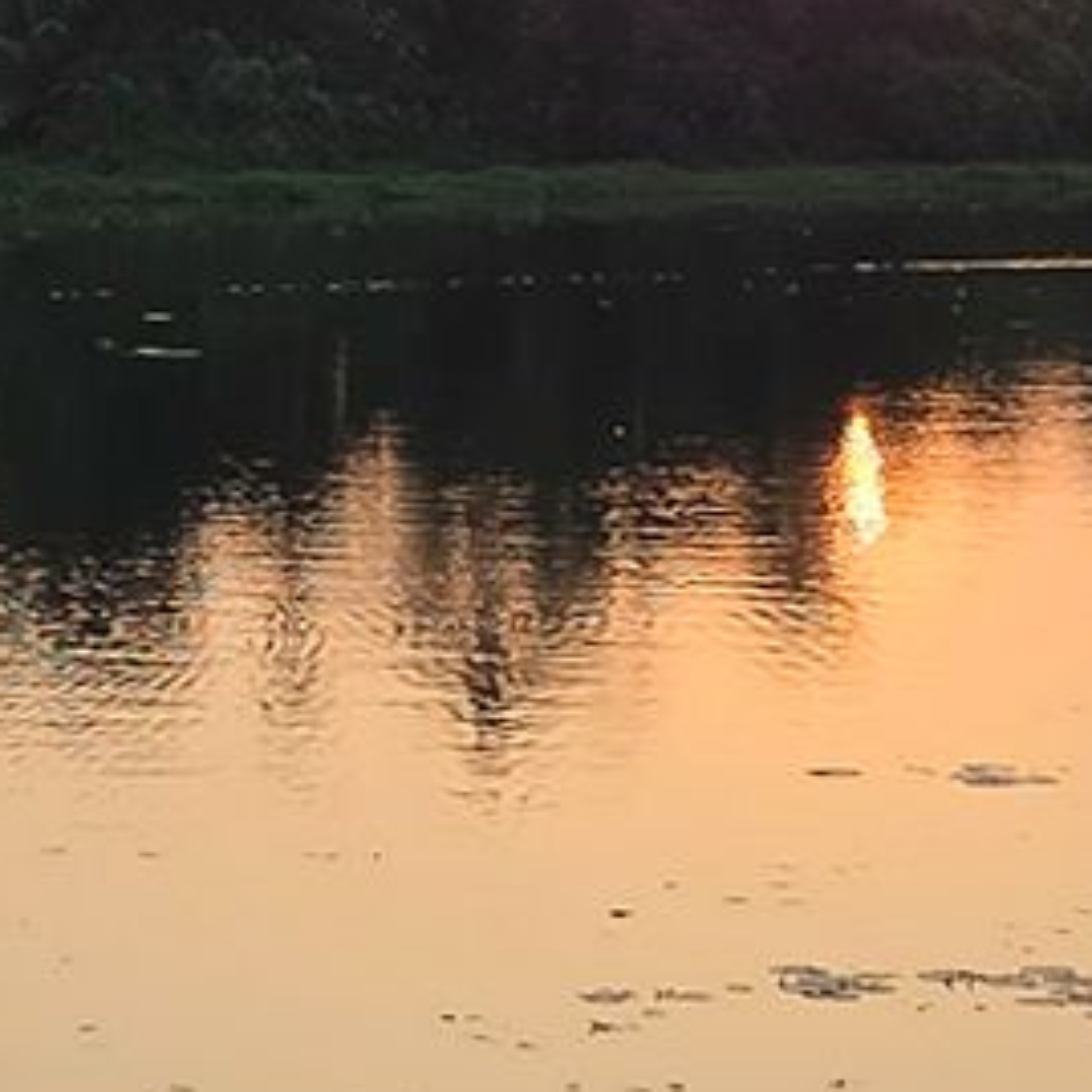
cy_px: 292
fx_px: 5389
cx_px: 138
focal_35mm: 151
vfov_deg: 11.5
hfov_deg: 11.5
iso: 80
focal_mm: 5.4
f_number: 1.8
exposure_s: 1/1799
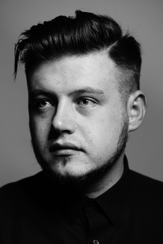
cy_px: 122
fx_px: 611
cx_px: 82
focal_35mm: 90
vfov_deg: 22.6
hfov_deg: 15.2
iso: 400
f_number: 4.5
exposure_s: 1/125
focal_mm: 90
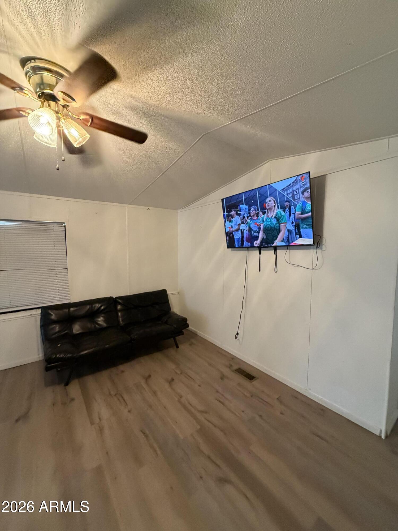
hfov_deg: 85.7
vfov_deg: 102.1
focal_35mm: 14
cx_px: 199
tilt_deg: -3.9
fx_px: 215
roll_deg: -0.1
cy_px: 266
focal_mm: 2.22
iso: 500
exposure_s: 1/60
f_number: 2.2
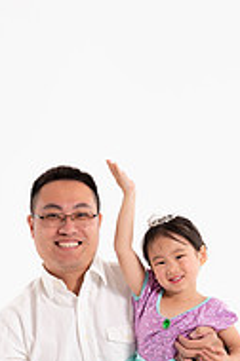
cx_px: 100
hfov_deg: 8.2
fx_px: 1666
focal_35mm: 166
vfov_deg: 12.3
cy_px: 329
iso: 400
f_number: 8
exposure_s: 1/200
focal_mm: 70
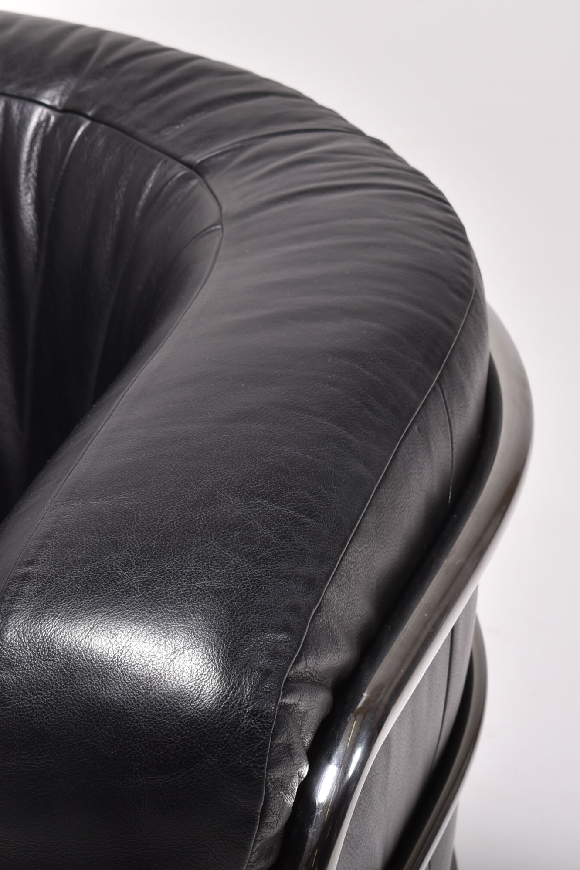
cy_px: 435
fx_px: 2990
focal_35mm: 124
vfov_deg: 16.6
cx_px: 193
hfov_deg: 11.1
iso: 100
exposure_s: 1/200
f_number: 10
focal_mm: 55
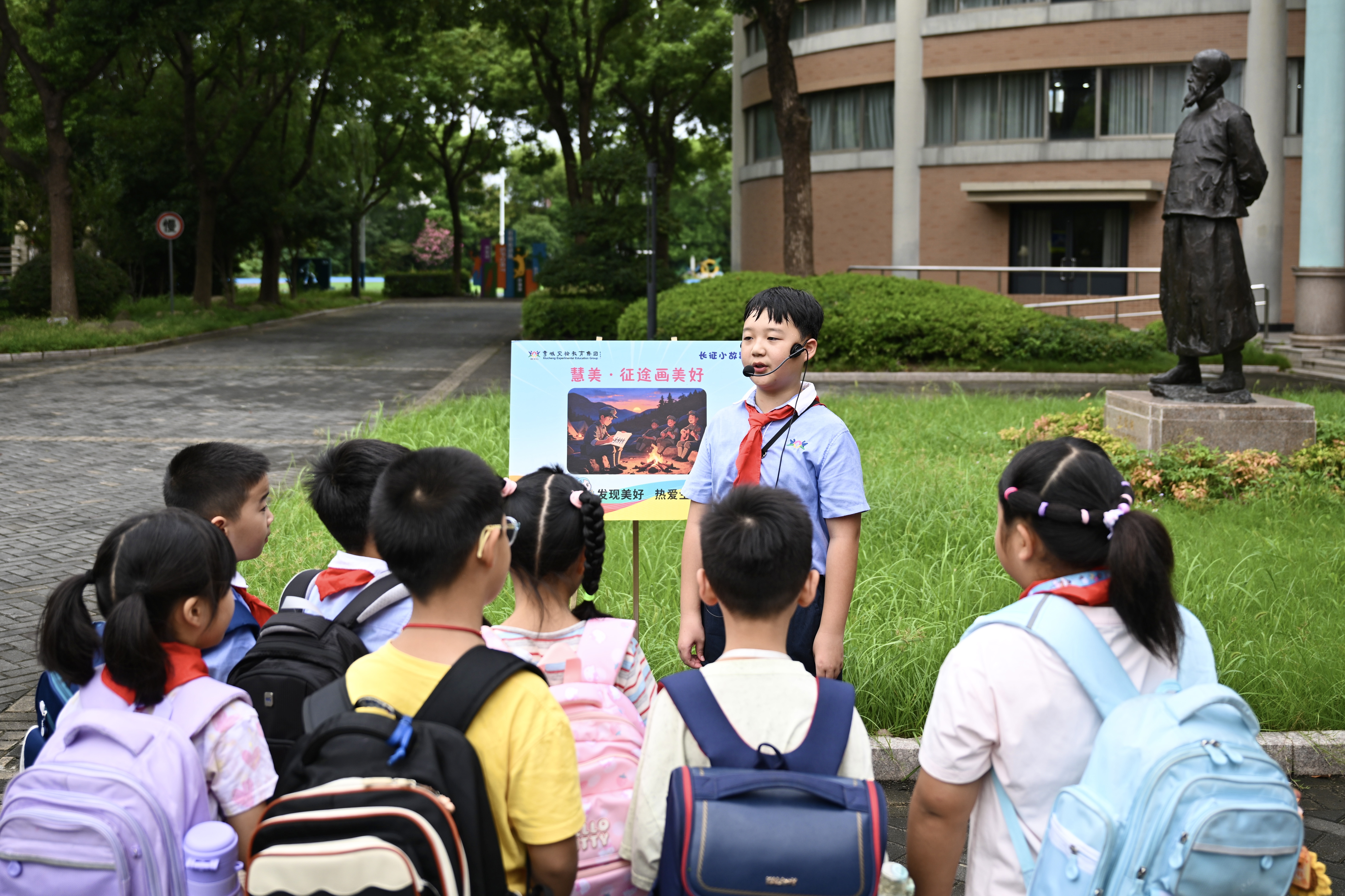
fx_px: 1139
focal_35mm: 30
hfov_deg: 61.1
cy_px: 448
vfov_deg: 43.0
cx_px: 672
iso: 100
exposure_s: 1/500
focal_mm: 30.5
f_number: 2.8
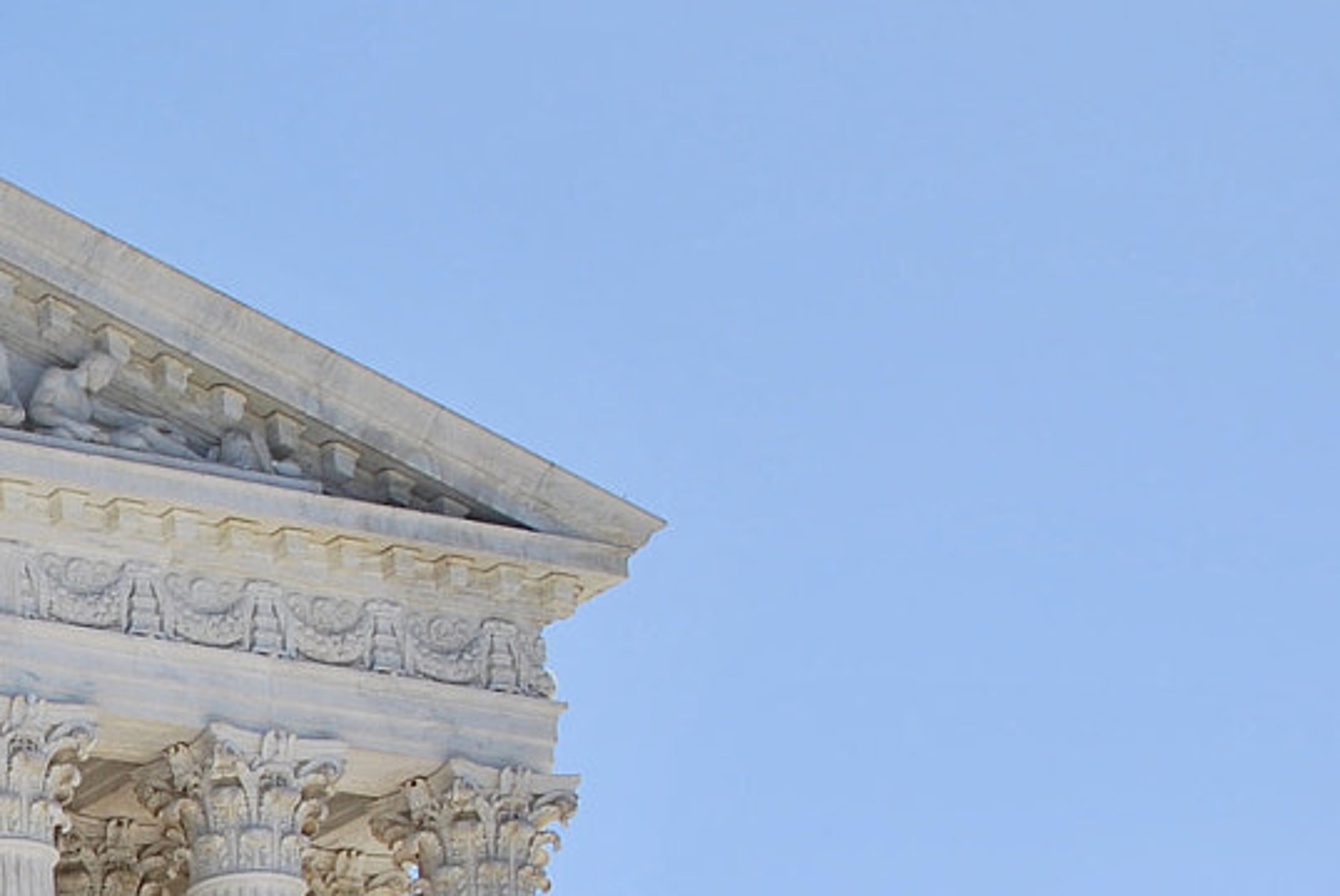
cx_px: -618
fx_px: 4322
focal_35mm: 116
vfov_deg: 11.6
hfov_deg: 16.2
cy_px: 1114
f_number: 10
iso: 140
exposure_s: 1/250
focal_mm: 26
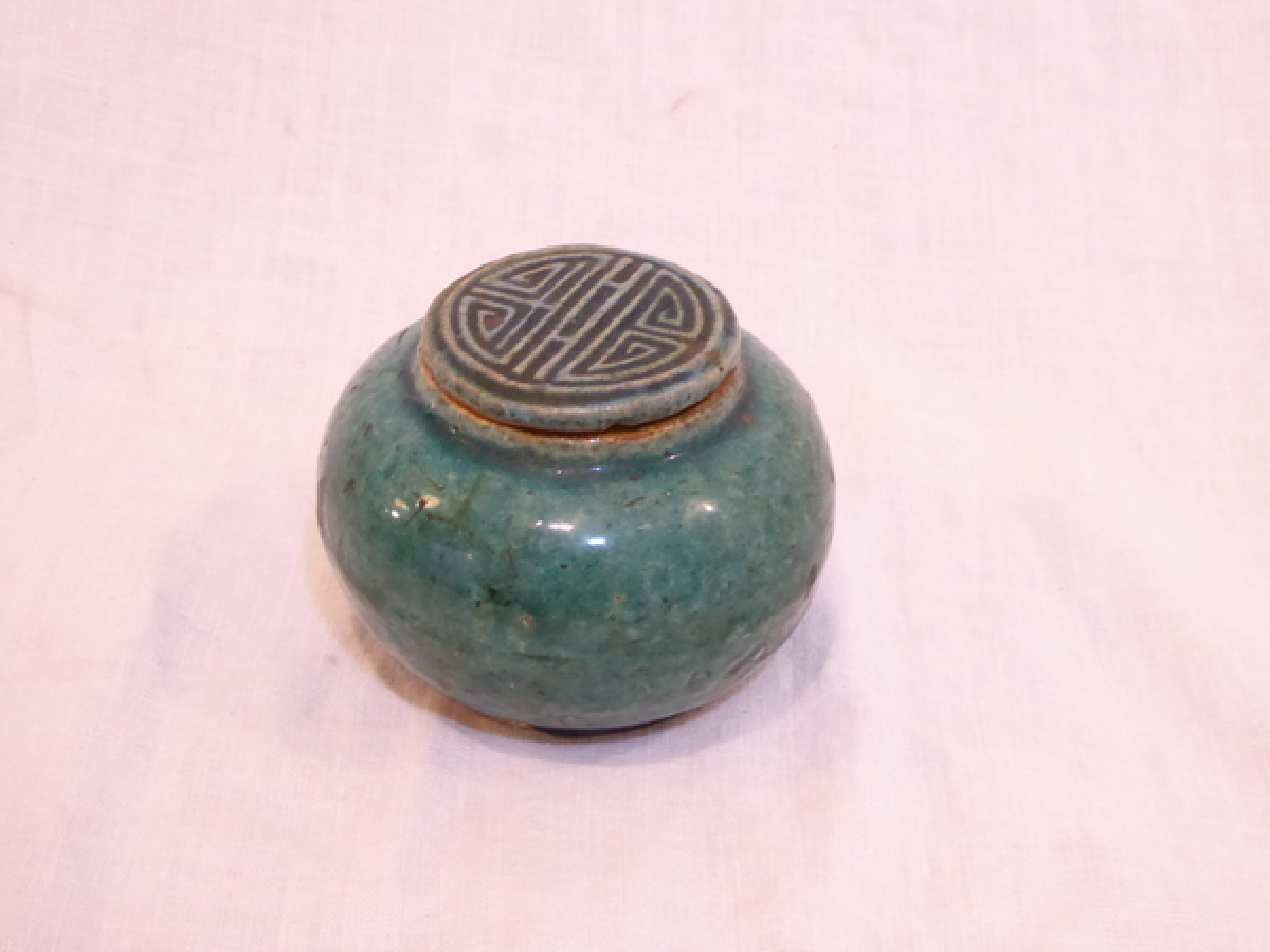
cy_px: 476
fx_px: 2385
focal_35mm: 65
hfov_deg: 29.8
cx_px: 635
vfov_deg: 22.6
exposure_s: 1/20
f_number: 4.3
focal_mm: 10.9
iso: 800
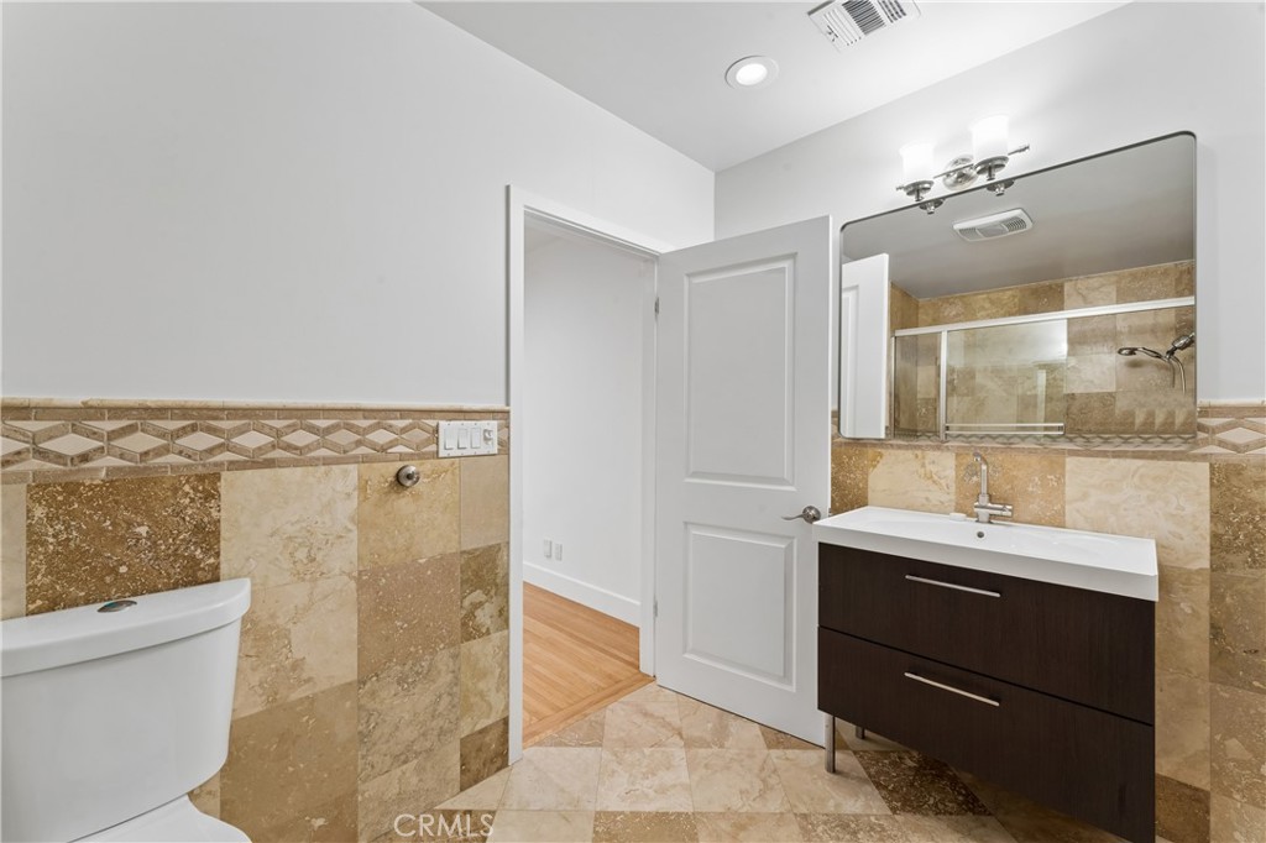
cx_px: 633
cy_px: 422
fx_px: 492
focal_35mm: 14
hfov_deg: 104.3
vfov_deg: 81.2
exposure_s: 1/1.25
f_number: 13
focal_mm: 14
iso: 100
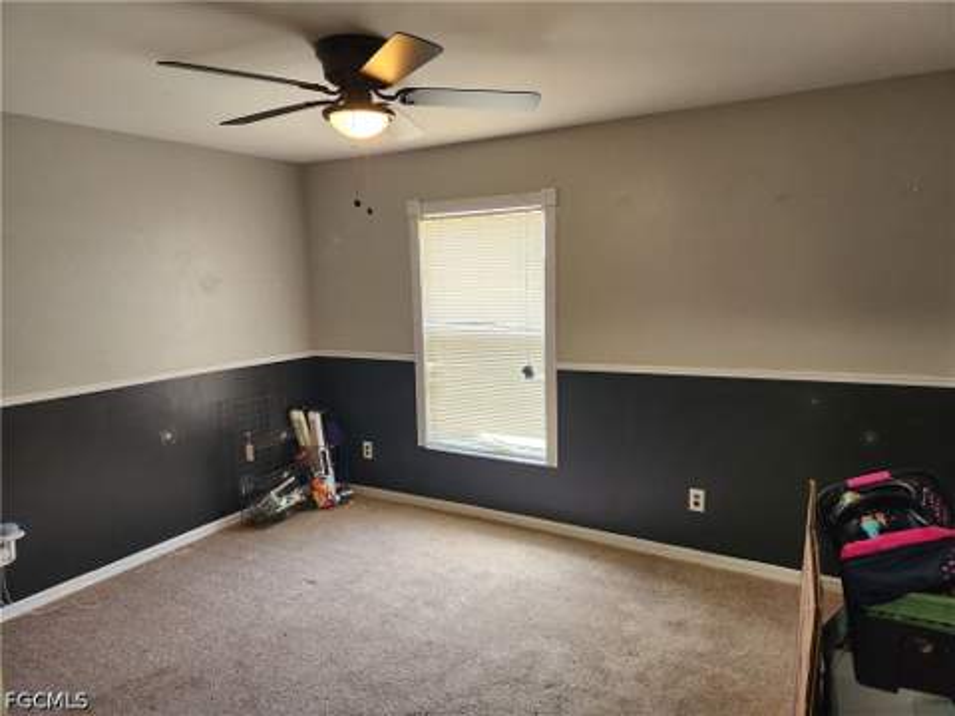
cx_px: 478
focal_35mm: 23
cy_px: 358
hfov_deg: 73.9
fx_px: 635
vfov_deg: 58.9
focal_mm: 5.4
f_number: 1.8
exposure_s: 1/120
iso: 250
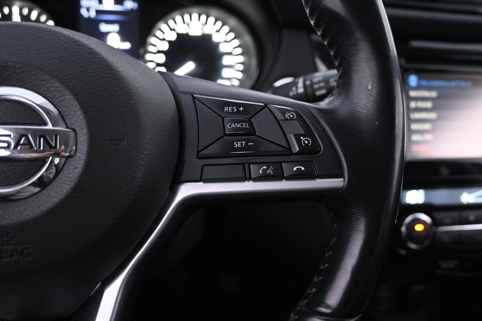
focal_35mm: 30
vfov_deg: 43.6
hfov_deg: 61.9
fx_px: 402
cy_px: 160
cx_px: 241
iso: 4000
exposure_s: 1/40
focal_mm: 20
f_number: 3.8
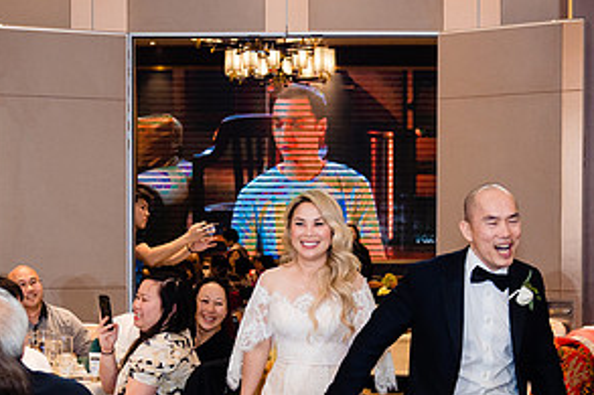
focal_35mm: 81
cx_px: 363
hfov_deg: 25.0
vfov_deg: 16.7
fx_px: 1336
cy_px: 306
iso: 1250
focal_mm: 32
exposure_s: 1/160
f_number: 4
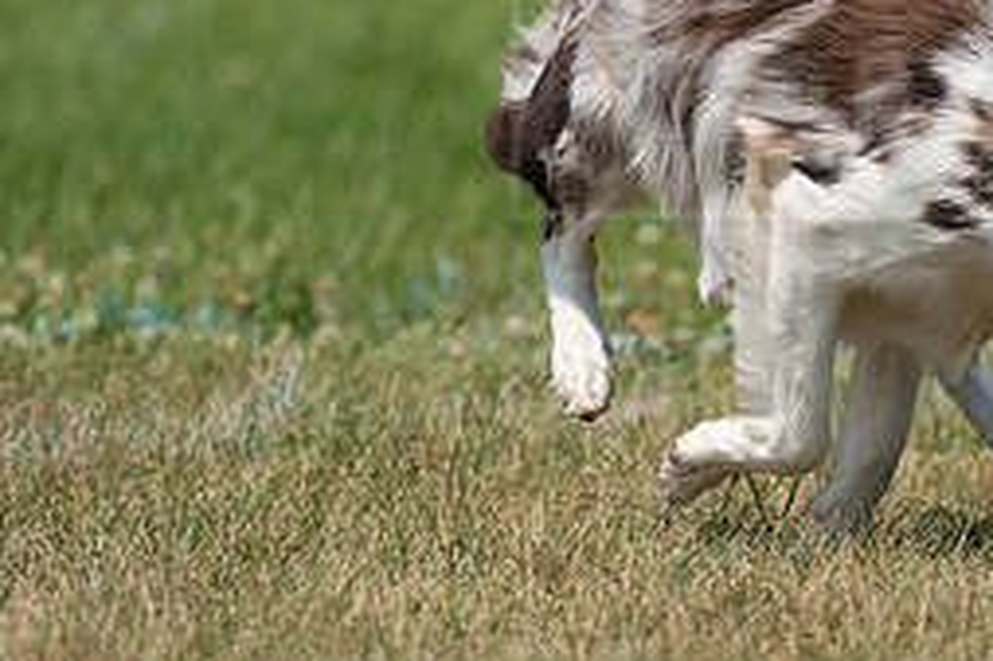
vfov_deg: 1.7
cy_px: 158
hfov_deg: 2.5
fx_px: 22823
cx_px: 884
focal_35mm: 828
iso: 640
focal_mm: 362
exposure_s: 1/4000
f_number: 6.3
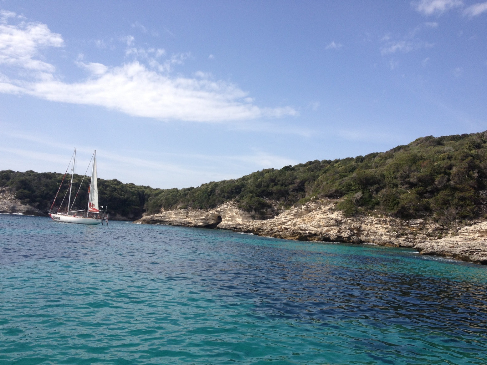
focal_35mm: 36
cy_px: 185
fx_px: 506
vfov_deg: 39.7
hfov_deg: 51.4
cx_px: 241
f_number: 2.4
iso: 64
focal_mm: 4.28
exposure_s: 1/1783
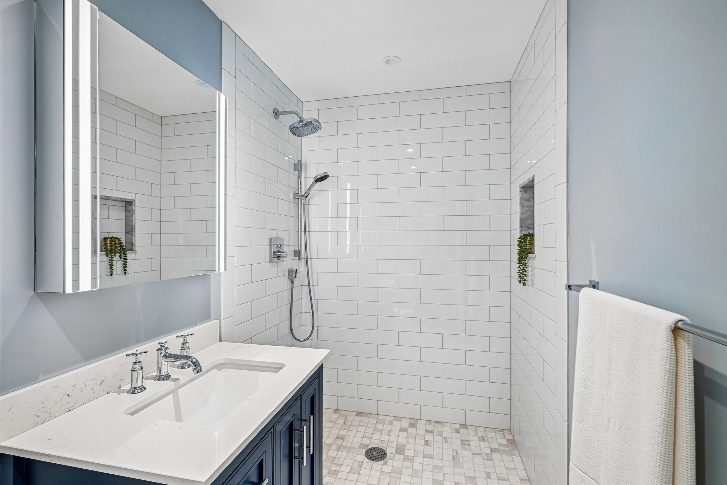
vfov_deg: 73.7
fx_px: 323
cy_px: 242
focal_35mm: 16
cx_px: 364
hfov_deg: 96.7
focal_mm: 16
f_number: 8
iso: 400
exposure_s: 1/40
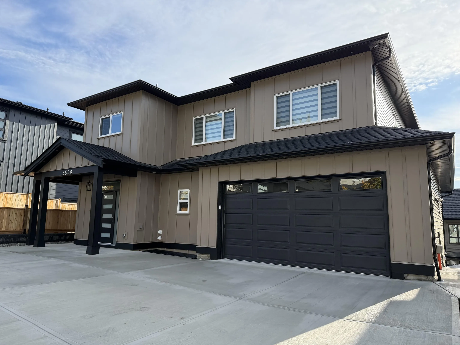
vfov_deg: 56.8
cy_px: 172
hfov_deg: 71.6
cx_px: 230
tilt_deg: +7.0
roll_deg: -0.9
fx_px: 319
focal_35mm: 24
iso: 100
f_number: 1.78
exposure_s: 1/2525
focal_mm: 6.76
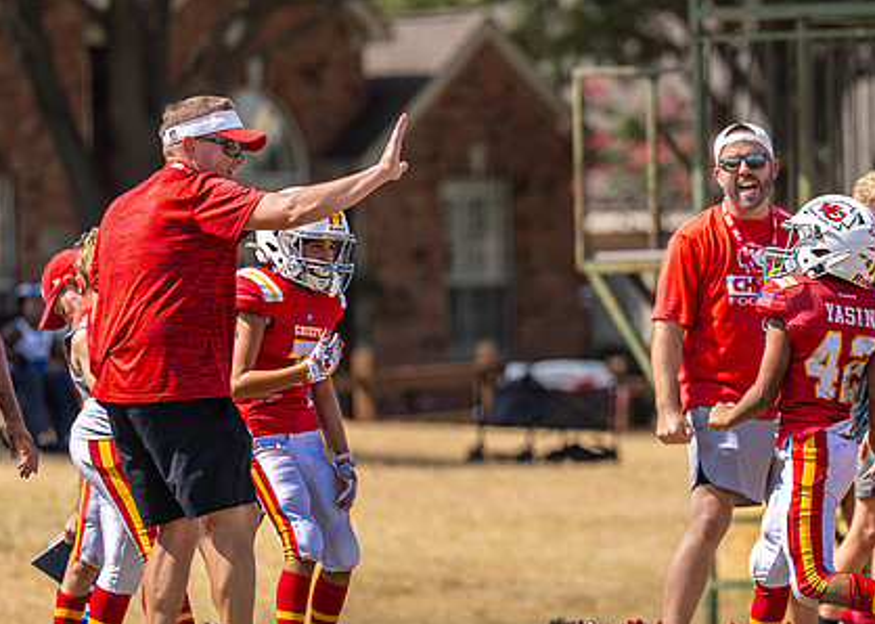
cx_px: 766
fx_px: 13907
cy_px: 354
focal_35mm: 560
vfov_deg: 2.6
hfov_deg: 3.6
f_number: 2.8
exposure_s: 1/3200
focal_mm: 200
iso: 100
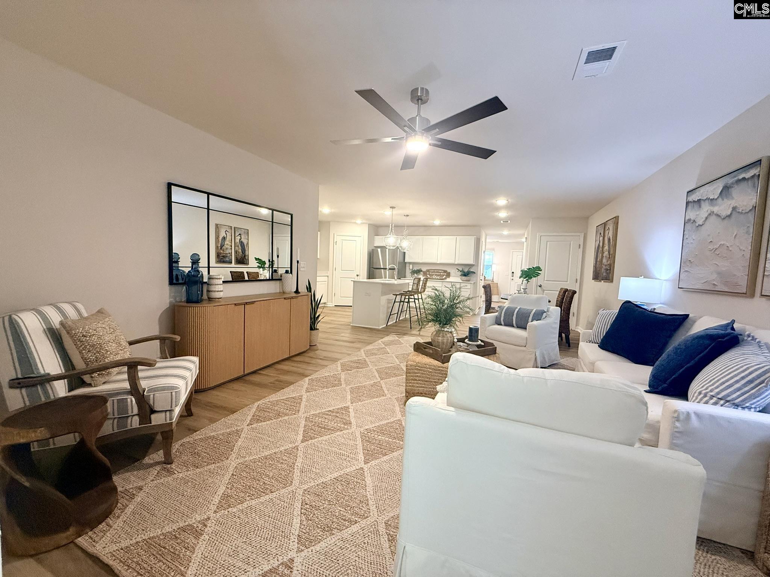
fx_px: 311
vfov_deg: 85.7
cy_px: 288
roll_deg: -2.8
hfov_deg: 102.1
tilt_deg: -3.2
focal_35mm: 14
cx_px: 385
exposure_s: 1/120
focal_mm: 2.22
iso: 320
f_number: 2.2
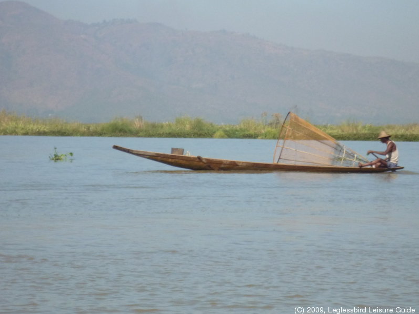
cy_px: 157
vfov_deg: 8.2
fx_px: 2191
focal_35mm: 181
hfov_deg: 10.9
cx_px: 210
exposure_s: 1/1000
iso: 200
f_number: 5.9
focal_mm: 22
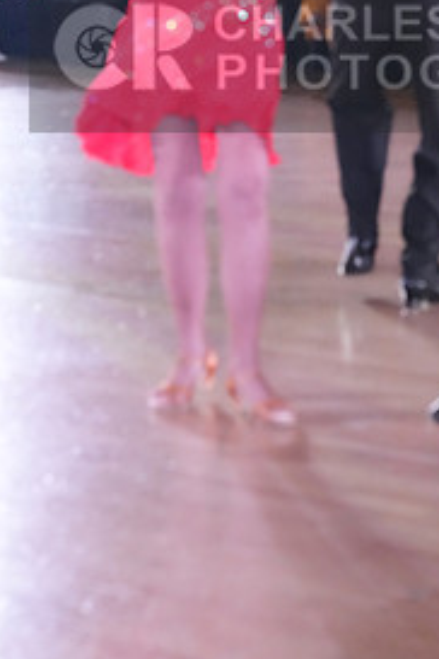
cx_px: 363
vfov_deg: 15.1
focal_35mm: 134
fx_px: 2451
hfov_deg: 10.2
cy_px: 53
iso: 8000
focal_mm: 63
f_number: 5.6
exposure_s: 1/400
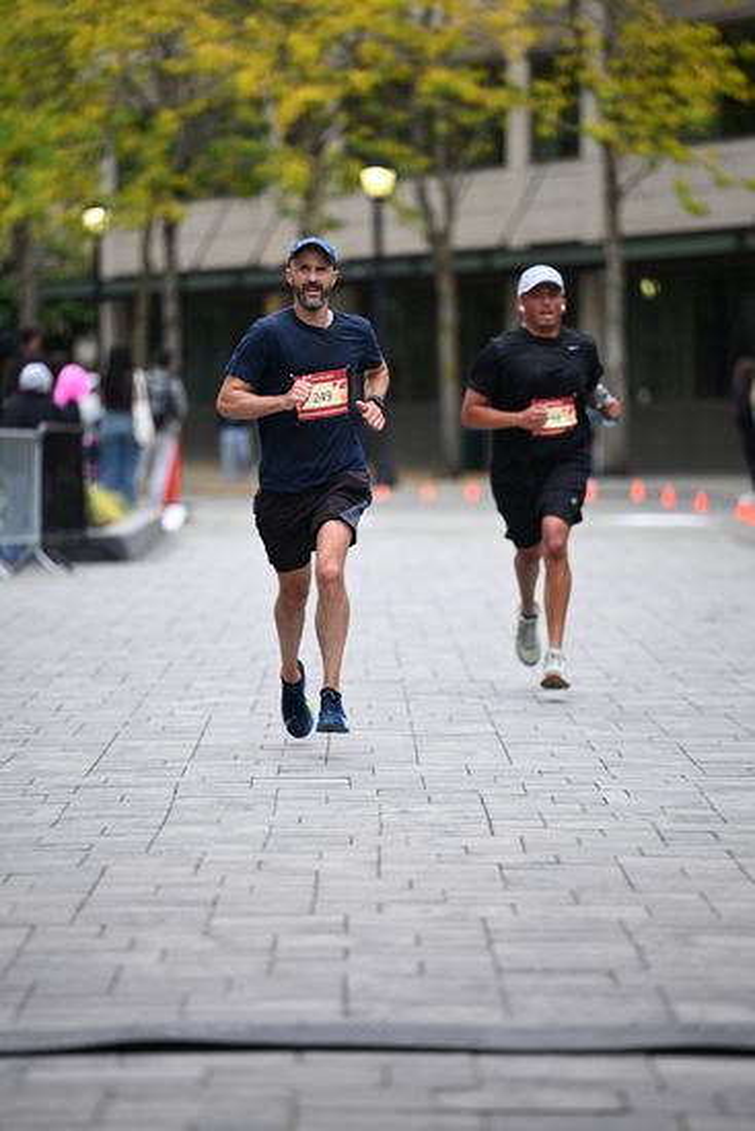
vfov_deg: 12.1
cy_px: 566
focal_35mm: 170
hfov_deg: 8.1
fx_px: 5344
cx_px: 378
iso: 1250
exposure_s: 1/2500
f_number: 2.8
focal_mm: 170
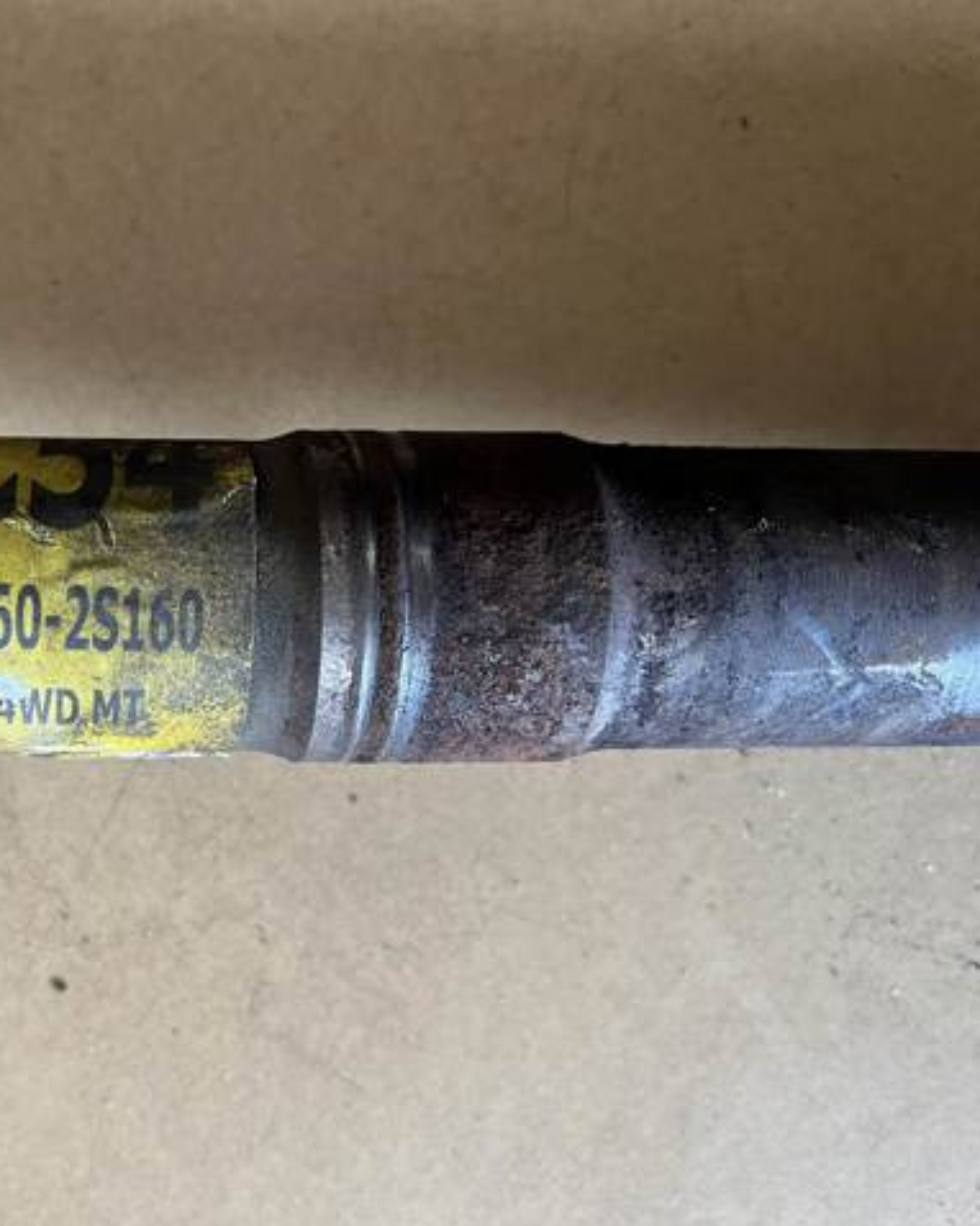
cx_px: 213
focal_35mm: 34
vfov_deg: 52.9
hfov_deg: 41.7
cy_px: 613
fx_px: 1233
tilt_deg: -88.0
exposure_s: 1/50
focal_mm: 5.1
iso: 100
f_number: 1.6
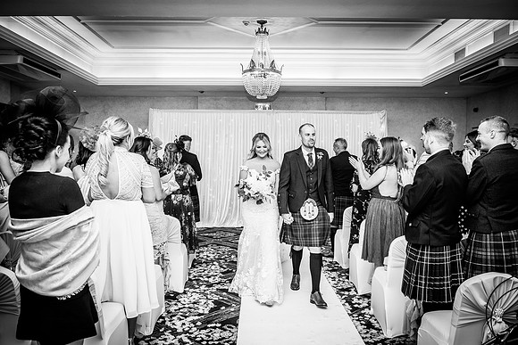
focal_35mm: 29
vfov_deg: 45.0
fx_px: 417
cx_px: 259
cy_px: 172
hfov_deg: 63.6
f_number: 5.6
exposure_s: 1/100
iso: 400
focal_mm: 29
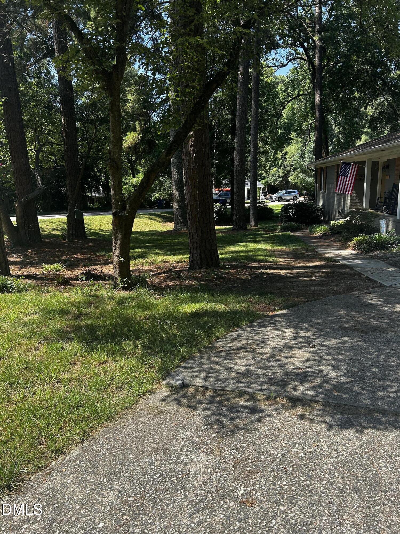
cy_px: 267
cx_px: 200
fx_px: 401
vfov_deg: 67.3
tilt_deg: -10.6
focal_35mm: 26
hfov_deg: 53.1
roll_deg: +1.0
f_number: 1.5
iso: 50
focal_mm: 5.7
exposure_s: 1/1209
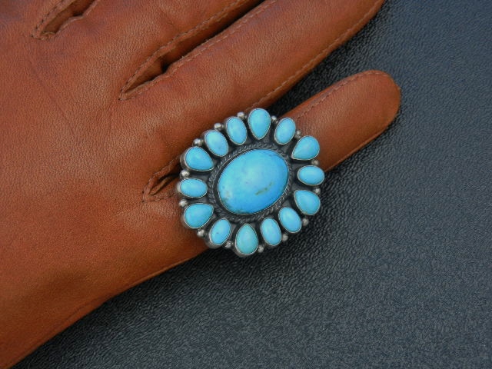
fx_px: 1094
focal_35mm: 77
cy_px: 184
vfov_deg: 19.1
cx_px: 246
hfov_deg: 25.3
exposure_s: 1/4.8
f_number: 4.3
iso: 200
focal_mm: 13.9
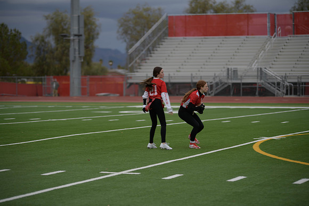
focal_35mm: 122
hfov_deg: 16.8
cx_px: 154
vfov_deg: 11.2
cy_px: 103
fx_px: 1047
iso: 72
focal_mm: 122
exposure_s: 1/200
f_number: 2.8
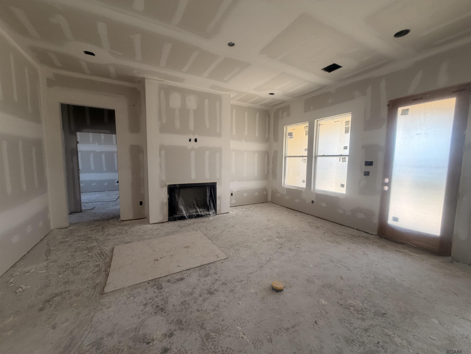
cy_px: 177
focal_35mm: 14
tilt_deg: -4.9
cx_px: 236
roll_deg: +0.3
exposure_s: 1/121
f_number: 2.2
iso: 80
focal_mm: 2.22
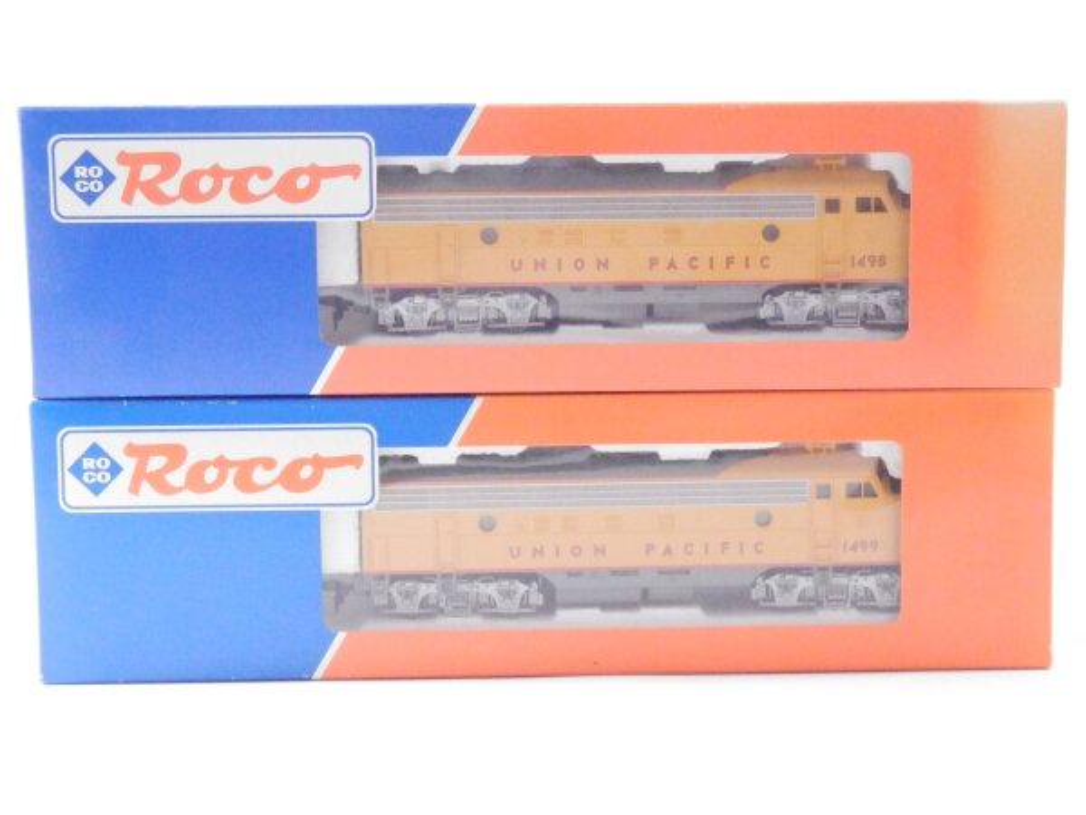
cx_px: 543
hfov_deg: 29.4
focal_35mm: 66
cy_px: 408
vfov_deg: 22.3
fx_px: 2071
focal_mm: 11.9
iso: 3200
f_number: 4.4
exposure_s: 1/160
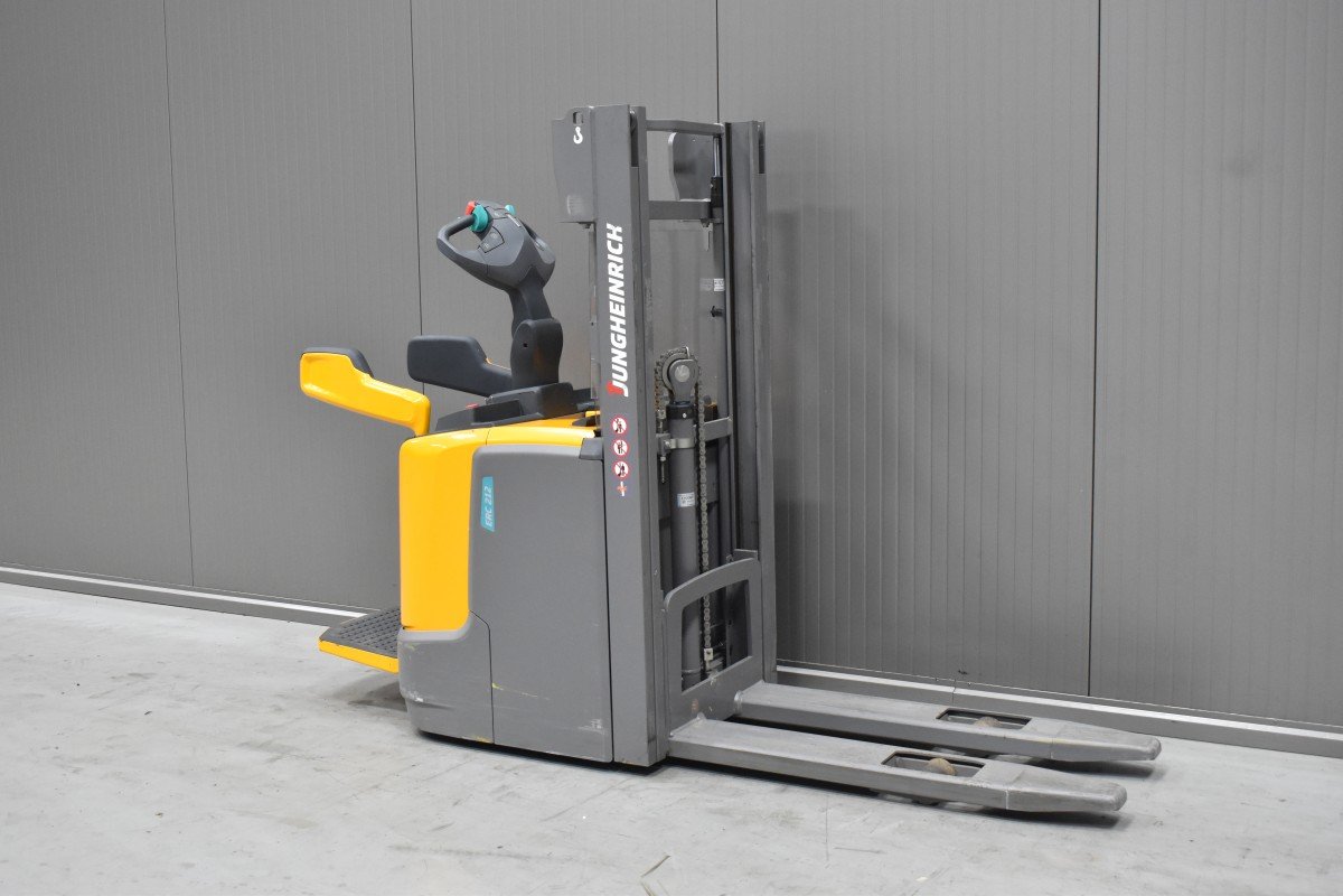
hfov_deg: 46.4
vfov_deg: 31.9
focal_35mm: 42
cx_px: 672
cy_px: 448
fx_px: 1567
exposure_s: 1/60
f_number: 5.6
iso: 2000
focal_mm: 28
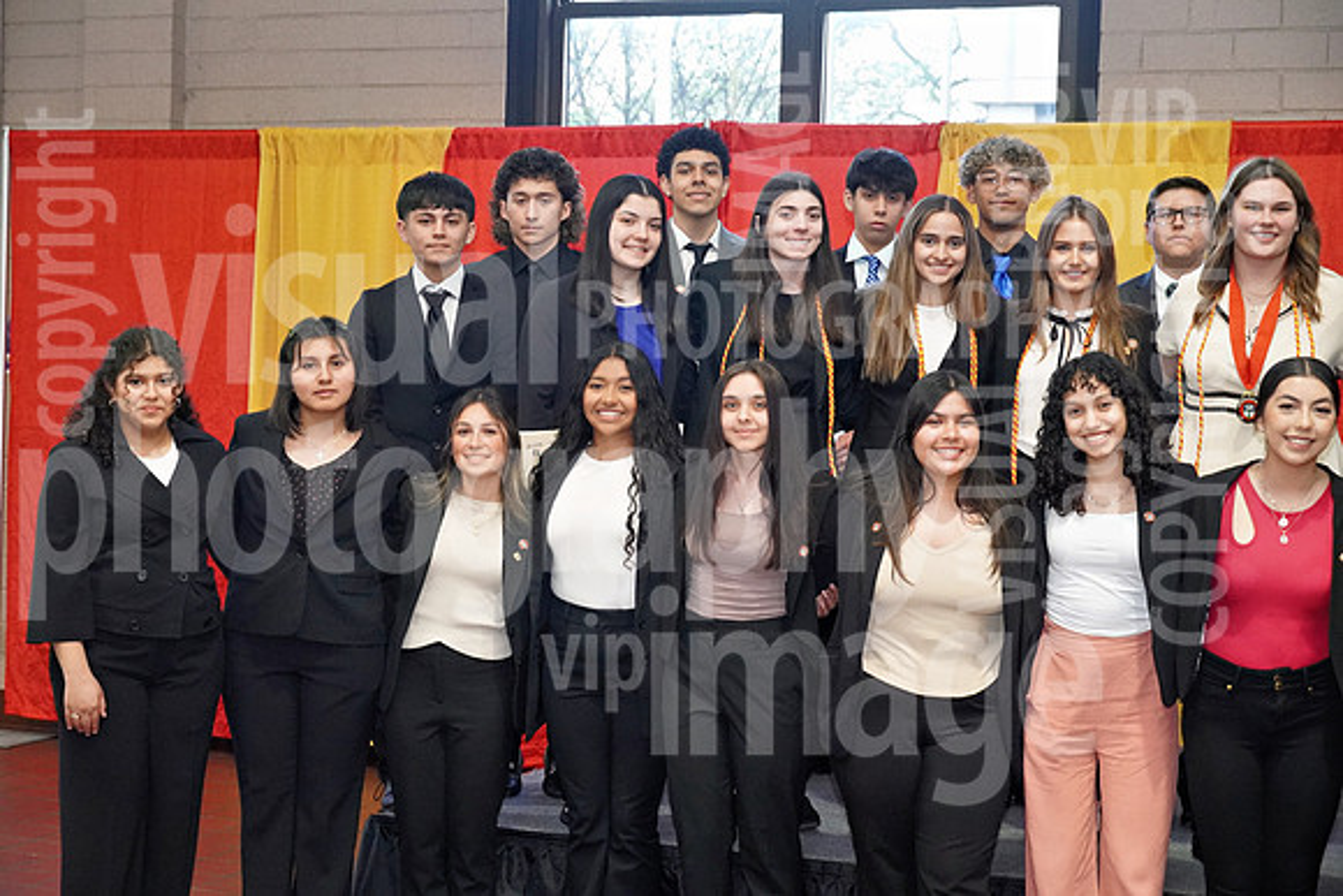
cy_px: 448
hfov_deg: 29.2
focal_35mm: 69
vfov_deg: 19.7
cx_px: 672
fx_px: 2575
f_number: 5
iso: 3200
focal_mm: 46
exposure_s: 1/80
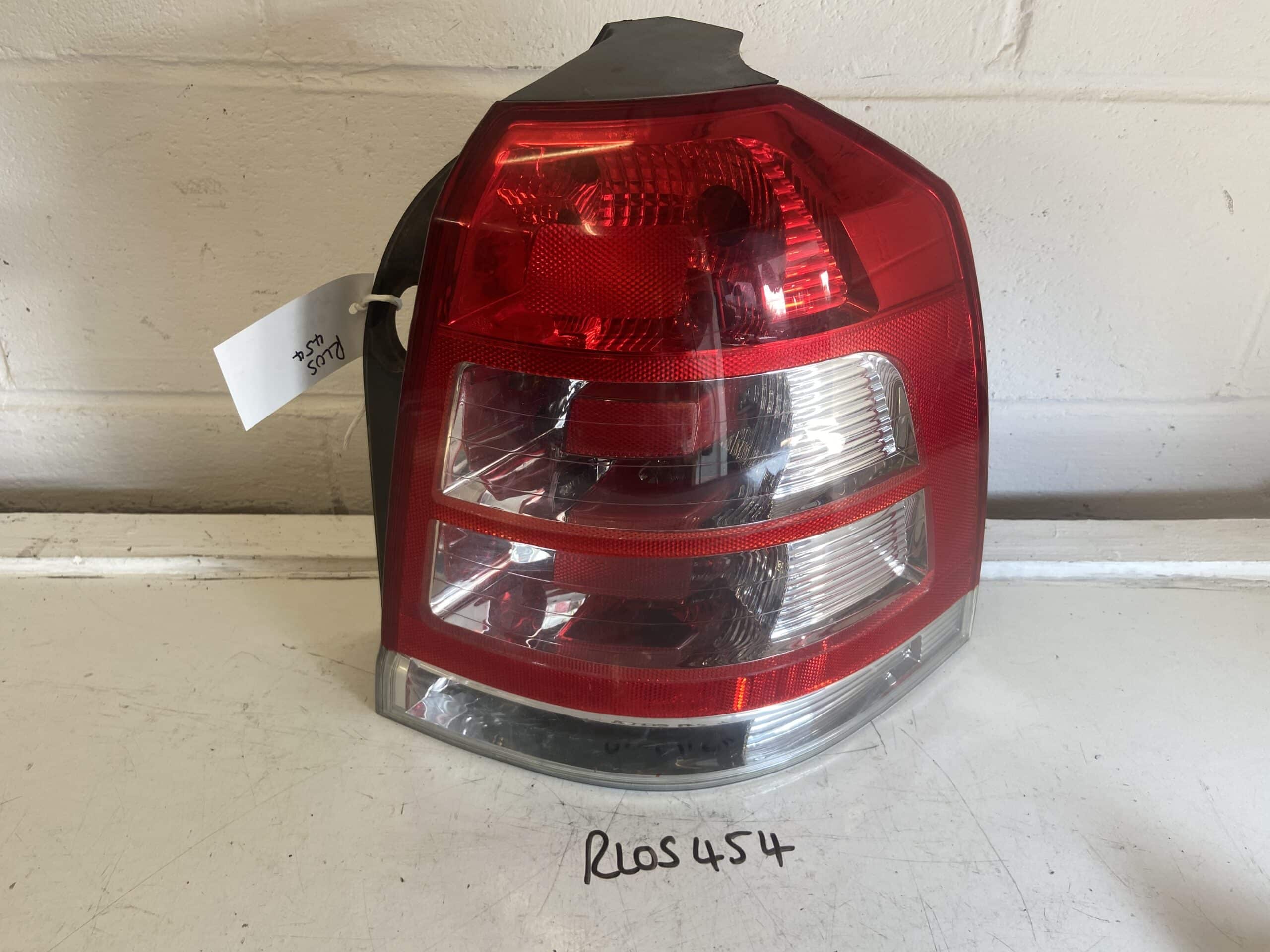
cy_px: 476
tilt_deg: -32.3
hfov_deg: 67.3
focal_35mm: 26
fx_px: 954
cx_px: 635
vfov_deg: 53.1
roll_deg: -1.9
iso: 50
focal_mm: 4.25
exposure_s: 1/100
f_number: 1.8
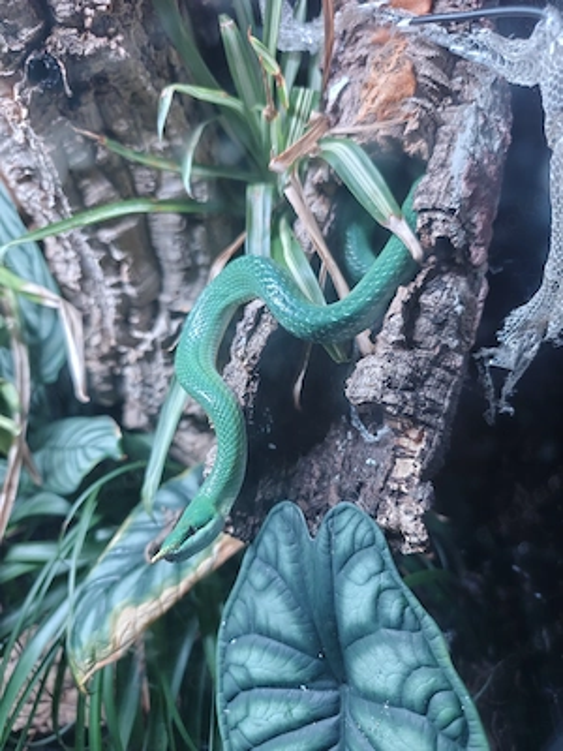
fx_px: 499
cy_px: 376
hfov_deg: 58.9
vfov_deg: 73.9
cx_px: 282
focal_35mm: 23
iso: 640
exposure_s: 1/123
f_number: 1.6
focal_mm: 6.06
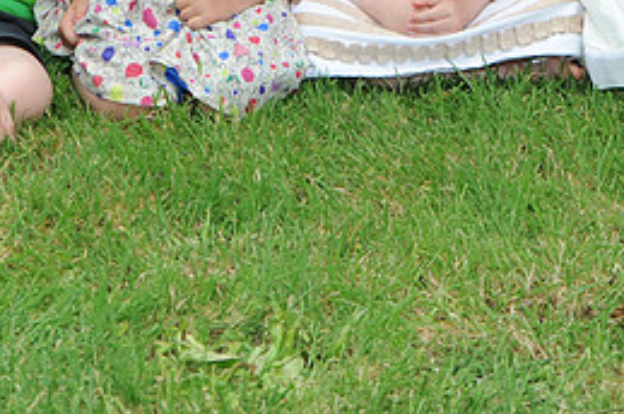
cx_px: 349
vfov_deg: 12.2
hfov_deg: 18.9
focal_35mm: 108
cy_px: -159
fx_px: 1870
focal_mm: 35
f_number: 7.1
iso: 320
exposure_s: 1/200
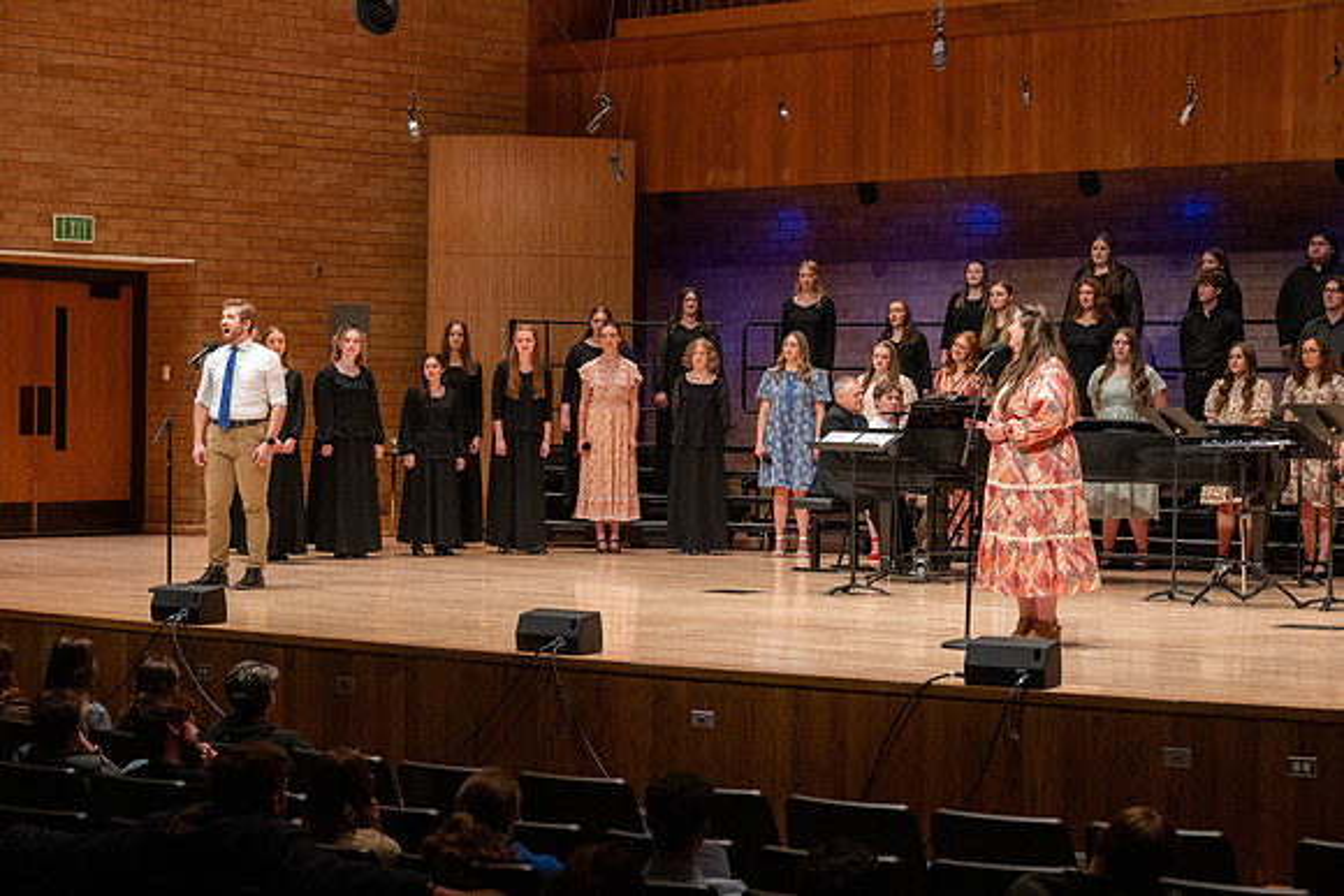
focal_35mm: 70
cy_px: 448
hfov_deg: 28.8
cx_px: 672
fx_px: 2614
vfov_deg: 19.5
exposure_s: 1/320
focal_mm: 70
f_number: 4.5
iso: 2500
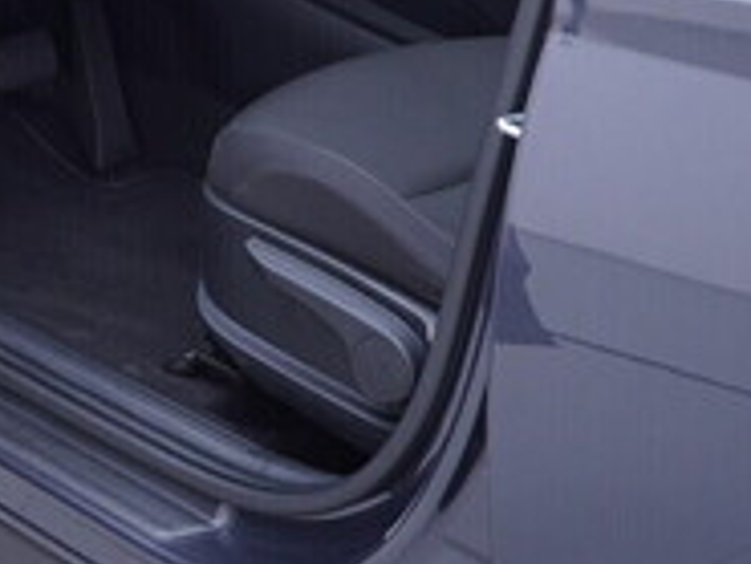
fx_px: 2236
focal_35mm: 103
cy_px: -144
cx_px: -195
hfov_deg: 17.9
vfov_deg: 13.9
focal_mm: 24
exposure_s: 1/40
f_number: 2.8
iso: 125
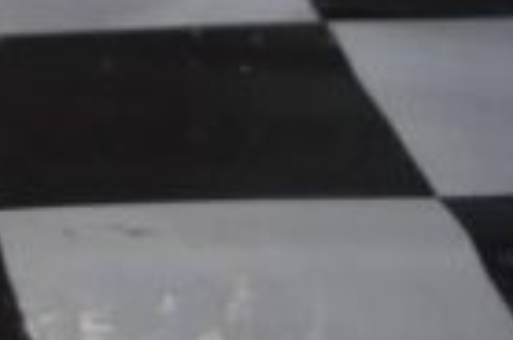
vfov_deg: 5.9
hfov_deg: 8.8
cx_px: -336
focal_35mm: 227
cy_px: -377
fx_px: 3230
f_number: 4
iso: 2000
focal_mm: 35
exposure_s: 1/160
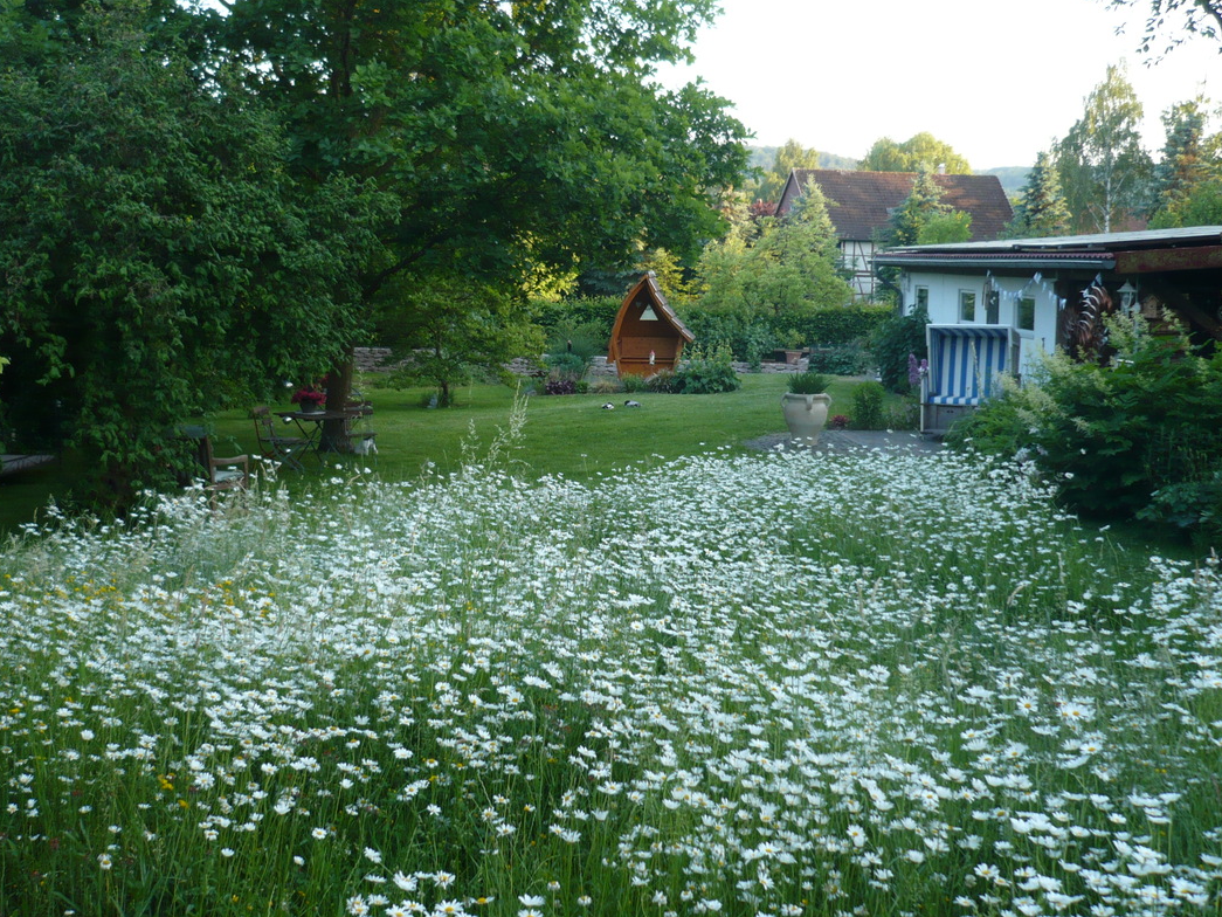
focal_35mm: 41
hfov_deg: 45.7
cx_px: 569
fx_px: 1448
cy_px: 409
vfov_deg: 35.1
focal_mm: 5.8
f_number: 2.8
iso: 100
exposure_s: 1/80
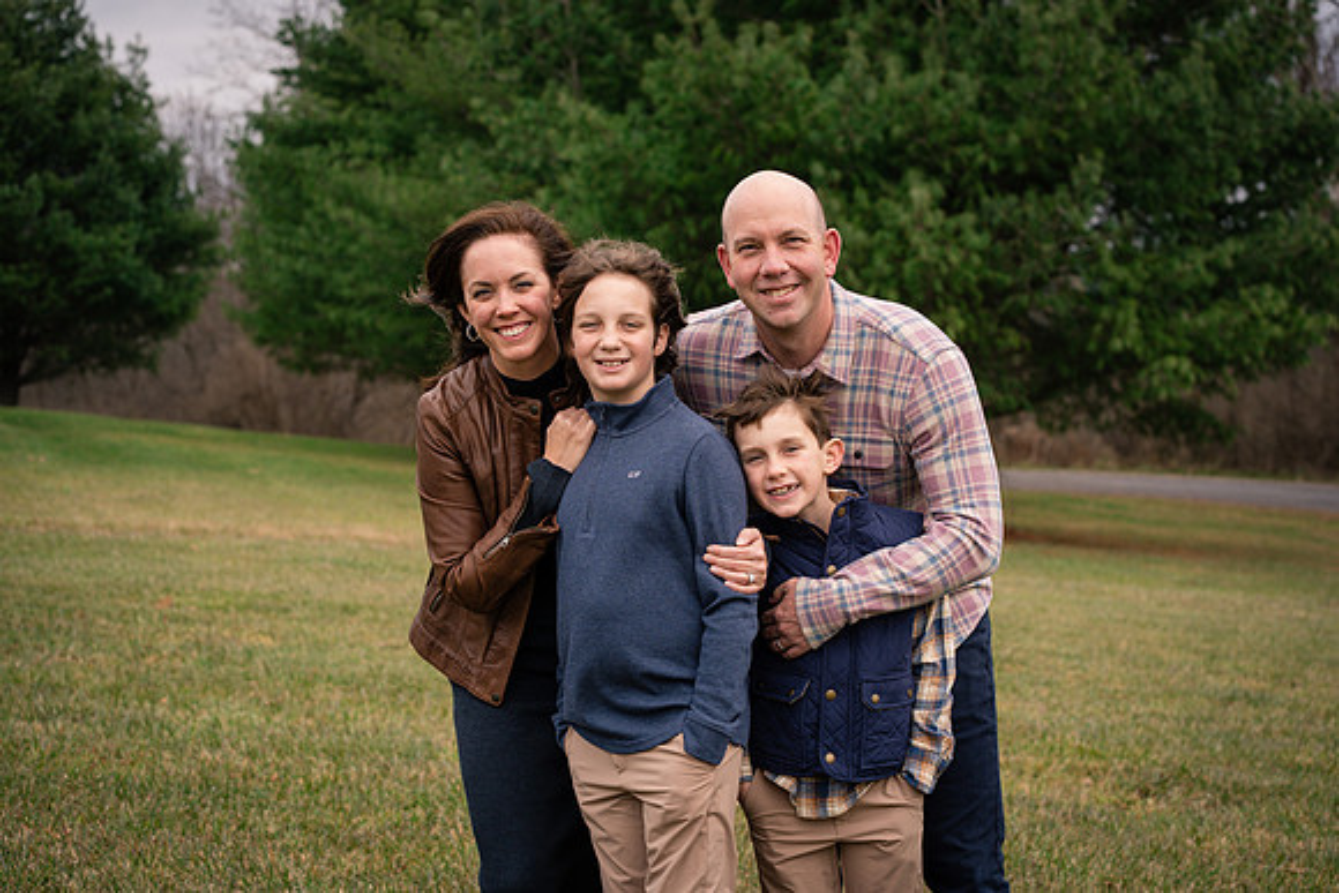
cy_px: 446
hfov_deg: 23.9
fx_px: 3162
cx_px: 670
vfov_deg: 16.1
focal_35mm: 85
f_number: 5.6
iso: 320
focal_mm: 85
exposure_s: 1/500
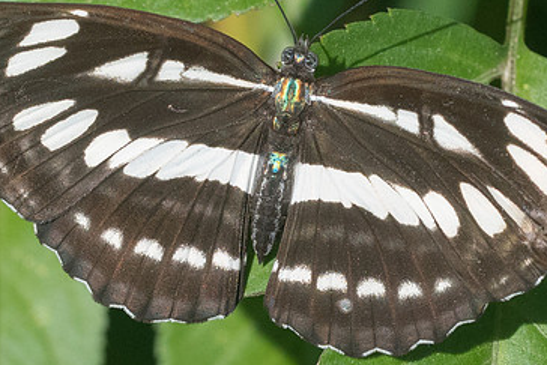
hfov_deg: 2.2
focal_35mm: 922
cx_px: 265
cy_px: 157
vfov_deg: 1.5
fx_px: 14014
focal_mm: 150
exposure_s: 1/2000
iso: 800
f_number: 8
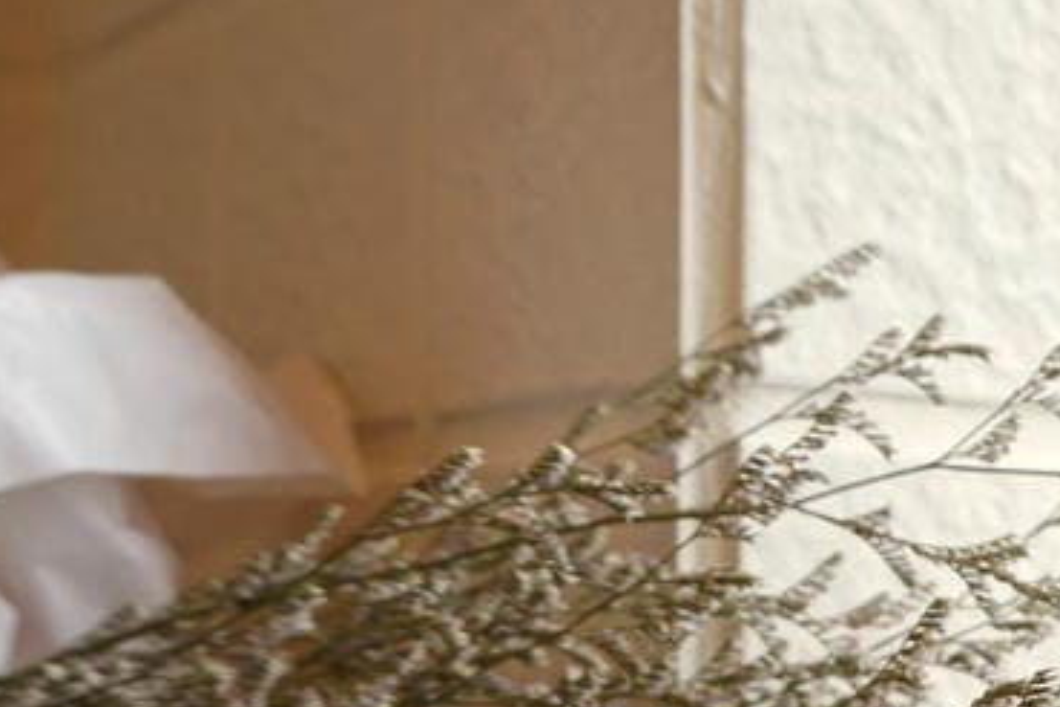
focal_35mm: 78
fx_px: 2296
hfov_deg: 22.2
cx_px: 1522
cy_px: 721
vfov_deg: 17.1
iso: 100
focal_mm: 16
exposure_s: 1/80
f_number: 6.3
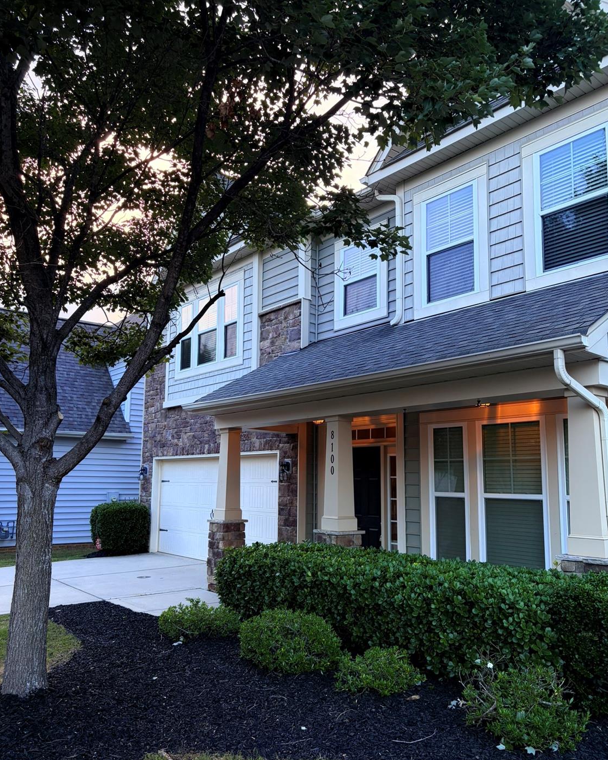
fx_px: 630
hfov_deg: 51.5
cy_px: 401
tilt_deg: +8.4
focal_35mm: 28
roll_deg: -0.4
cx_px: 304
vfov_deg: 62.2
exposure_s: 1/75
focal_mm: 5.96
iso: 125
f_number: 1.6
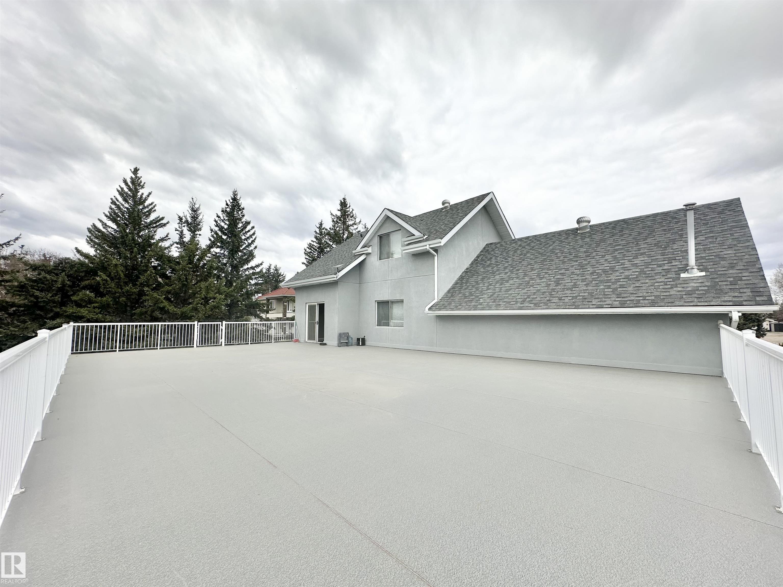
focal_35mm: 14
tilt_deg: +5.1
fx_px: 317
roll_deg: +0.0
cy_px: 294
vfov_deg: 85.7
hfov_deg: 102.1
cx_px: 392
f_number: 2.2
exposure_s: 1/2020
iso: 50
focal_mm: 2.22
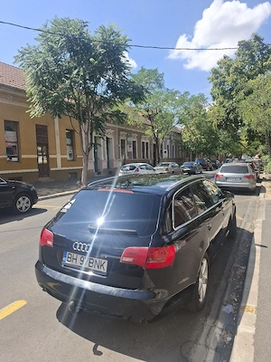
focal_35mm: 23
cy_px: 181
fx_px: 240
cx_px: 136
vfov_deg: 73.9
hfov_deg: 58.9
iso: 50
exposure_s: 1/2000
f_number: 1.8
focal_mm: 5.54
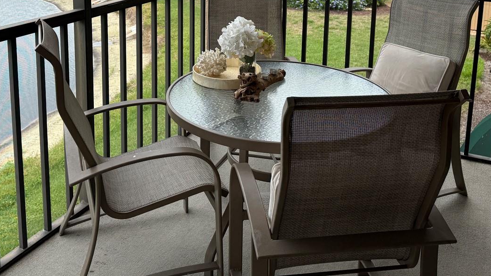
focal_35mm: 40
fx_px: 521
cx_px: 219
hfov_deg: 50.4
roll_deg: -0.8
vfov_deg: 27.9
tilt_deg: -9.5
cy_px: -2
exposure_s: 1/1727
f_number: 1.78
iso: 100
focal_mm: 6.76
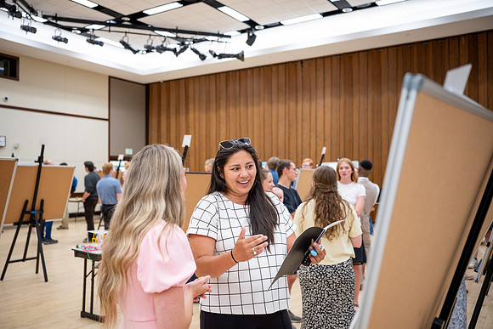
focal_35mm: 32
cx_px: 246
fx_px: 445
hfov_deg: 58.0
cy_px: 164
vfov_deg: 40.6
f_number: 2.8
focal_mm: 32.5
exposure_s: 1/160
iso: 900
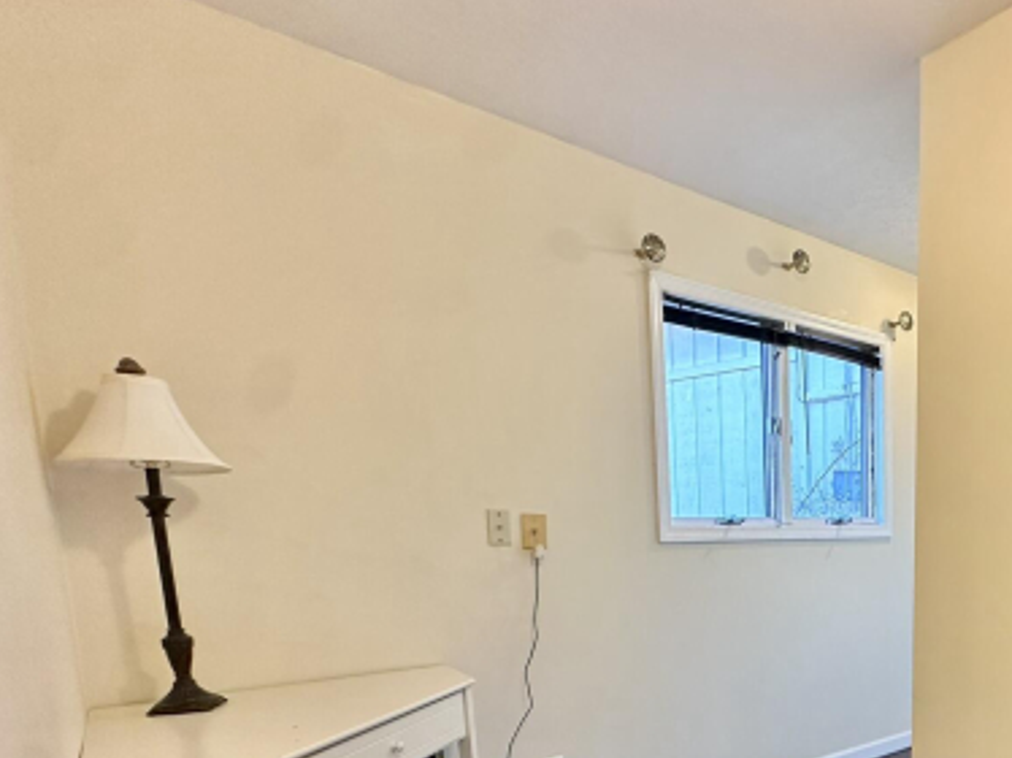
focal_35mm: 25
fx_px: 730
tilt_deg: -8.3
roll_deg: -0.1
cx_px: 886
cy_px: 628
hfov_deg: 60.3
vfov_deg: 50.8
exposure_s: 1/60
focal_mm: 2.22
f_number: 2.2
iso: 200
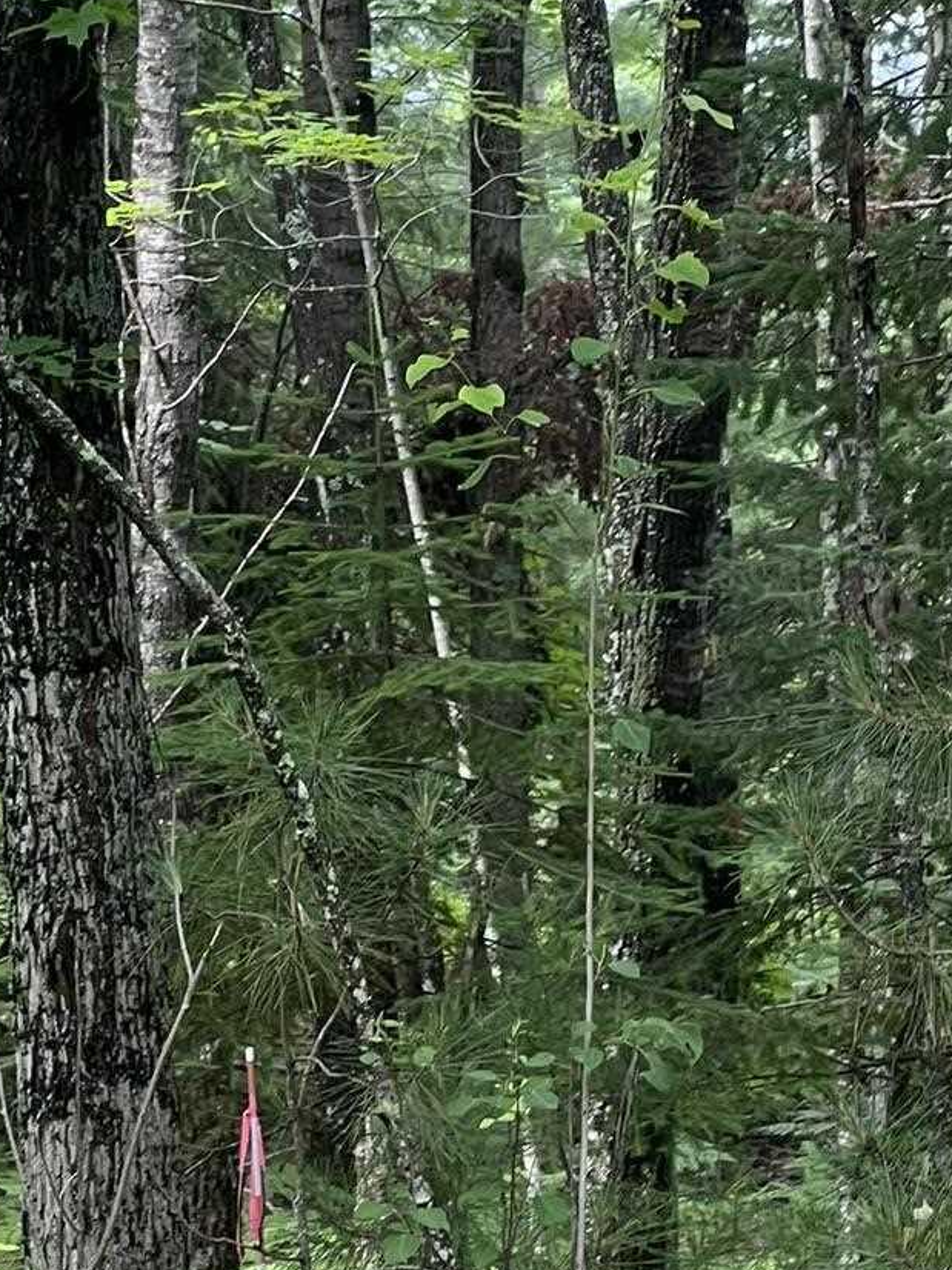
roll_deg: +2.6
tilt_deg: -6.9
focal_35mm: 191
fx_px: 7007
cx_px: 151
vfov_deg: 10.2
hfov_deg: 7.8
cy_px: 1388
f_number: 2.8
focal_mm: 9
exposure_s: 1/99
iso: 64
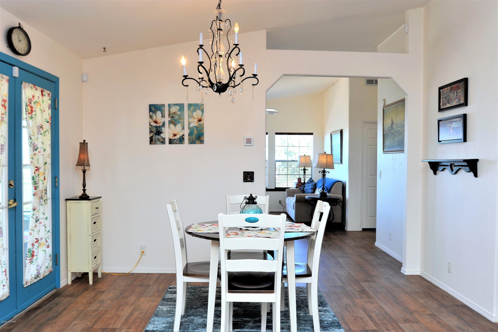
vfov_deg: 41.1
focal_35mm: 32
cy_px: 166
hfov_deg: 58.7
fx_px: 442
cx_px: 249
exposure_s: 1/30
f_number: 7.1
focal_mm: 32
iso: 320
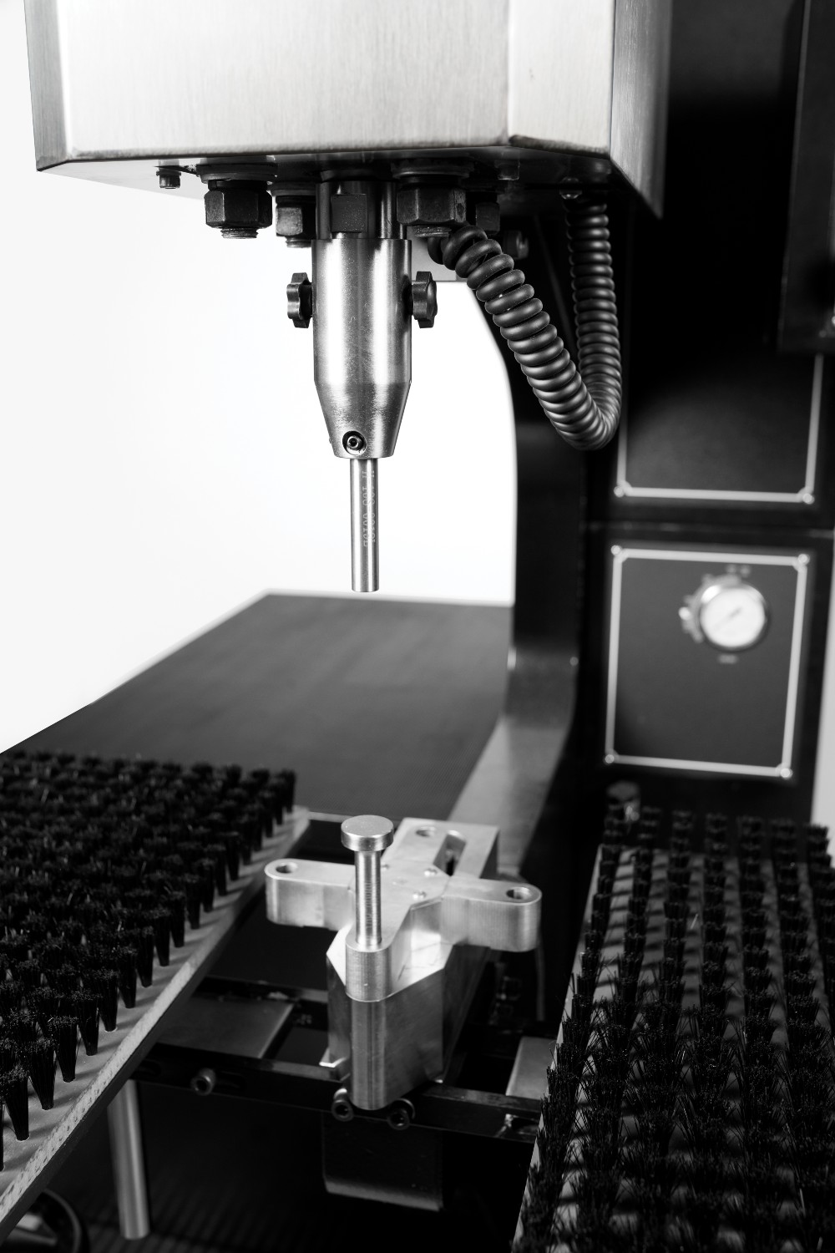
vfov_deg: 54.4
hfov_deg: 37.9
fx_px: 1218
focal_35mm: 35
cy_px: 626
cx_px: 418
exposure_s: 1/160
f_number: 5
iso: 250
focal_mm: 35
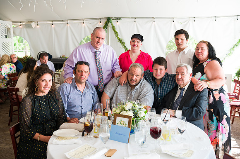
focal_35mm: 32
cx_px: 120
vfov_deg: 41.1
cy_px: 80
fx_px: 213
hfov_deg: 58.7
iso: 320
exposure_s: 1/250
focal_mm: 32
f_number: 4.5
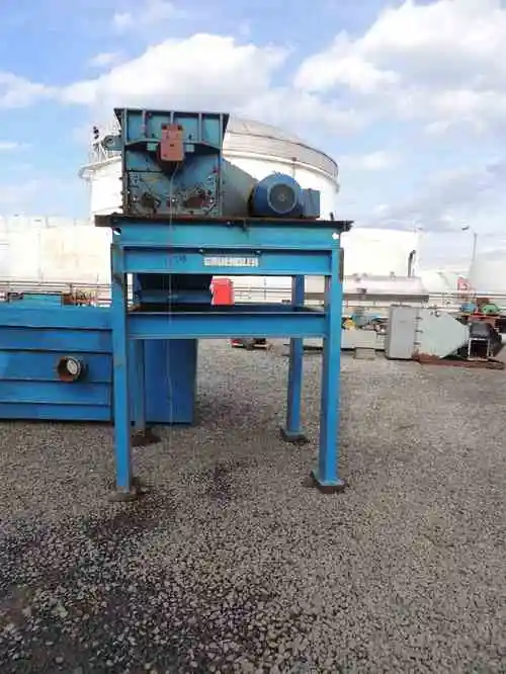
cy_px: 337
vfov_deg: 71.6
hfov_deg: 56.8
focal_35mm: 24
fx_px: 467
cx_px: 253
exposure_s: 1/640
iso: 100
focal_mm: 4.3
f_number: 3
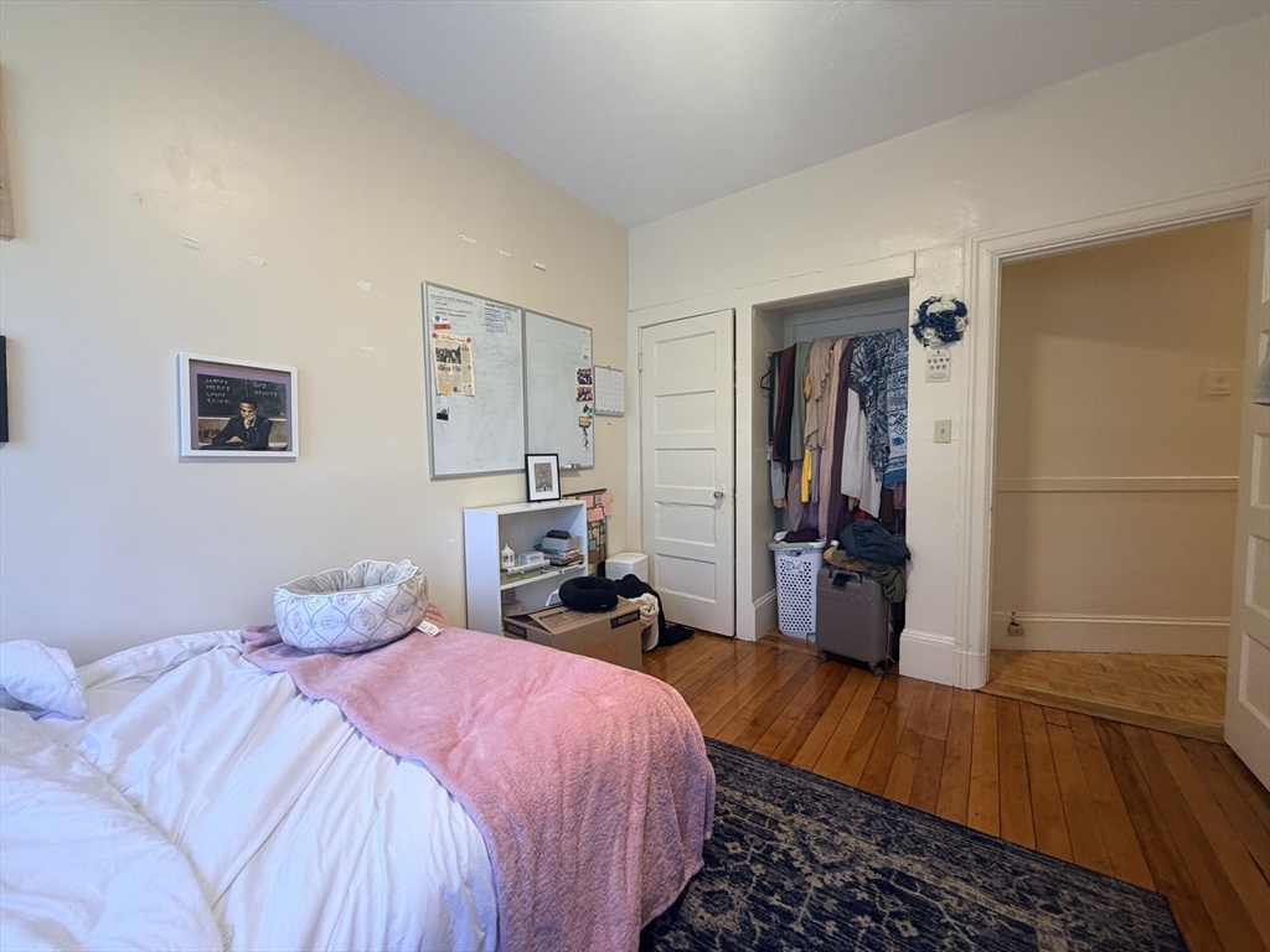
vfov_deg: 85.7
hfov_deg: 102.1
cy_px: 476
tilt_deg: -2.7
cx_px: 635
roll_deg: +0.5
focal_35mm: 14
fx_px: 514
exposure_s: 1/60
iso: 200
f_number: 2.2
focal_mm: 2.22
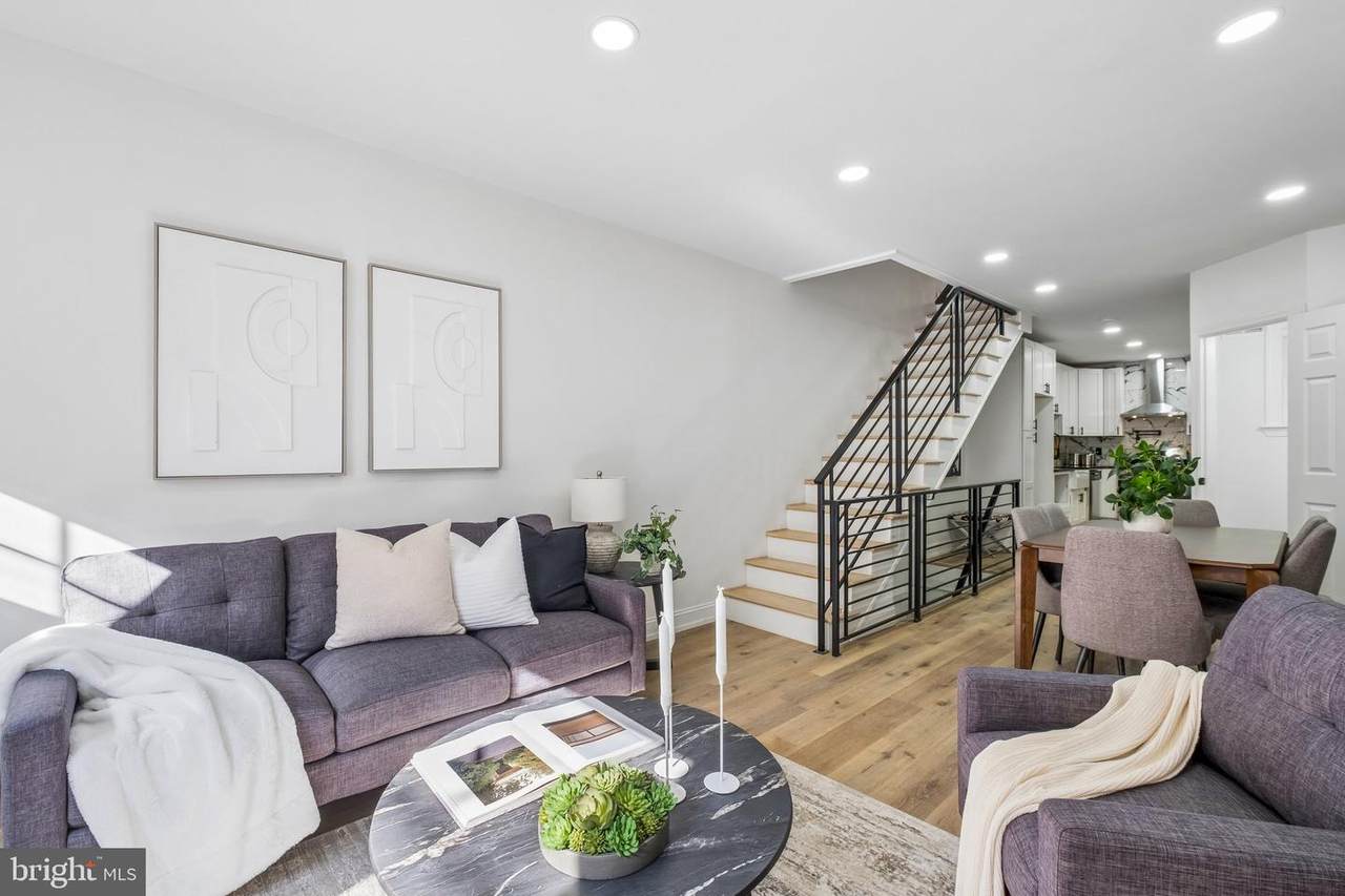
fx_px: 560
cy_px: 448
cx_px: 672
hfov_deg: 100.4
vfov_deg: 77.3
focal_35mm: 15
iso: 250
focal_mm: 10
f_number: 8
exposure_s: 1/30
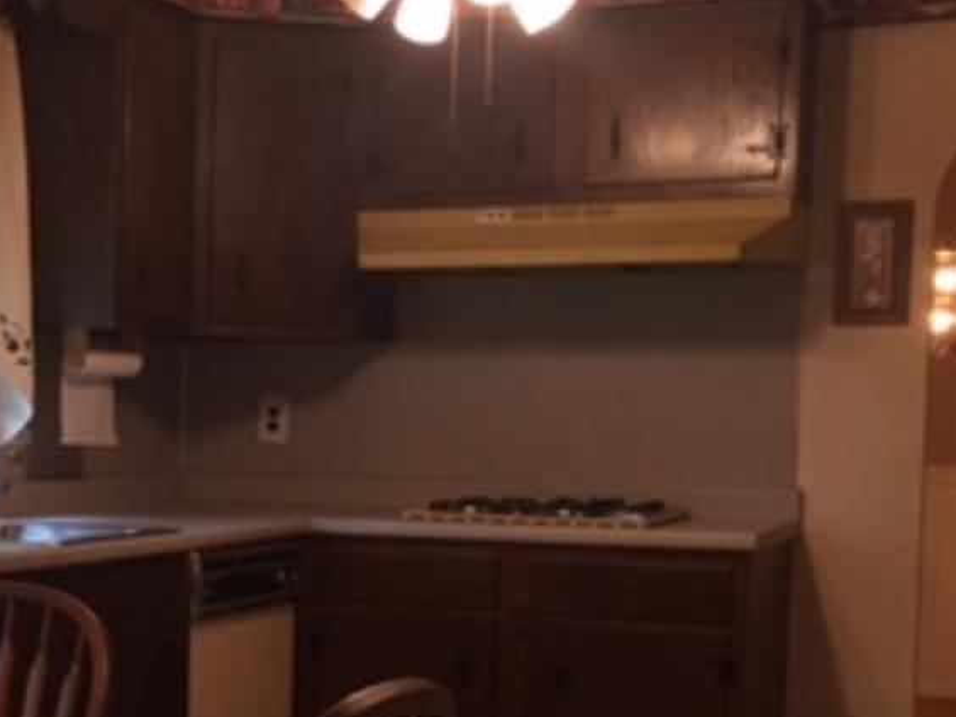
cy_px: 586
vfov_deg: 19.7
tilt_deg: -6.0
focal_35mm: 74
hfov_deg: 25.6
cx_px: 122
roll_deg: -0.9
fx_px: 2044
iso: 125
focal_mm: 4.15
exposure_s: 1/30
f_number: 2.2
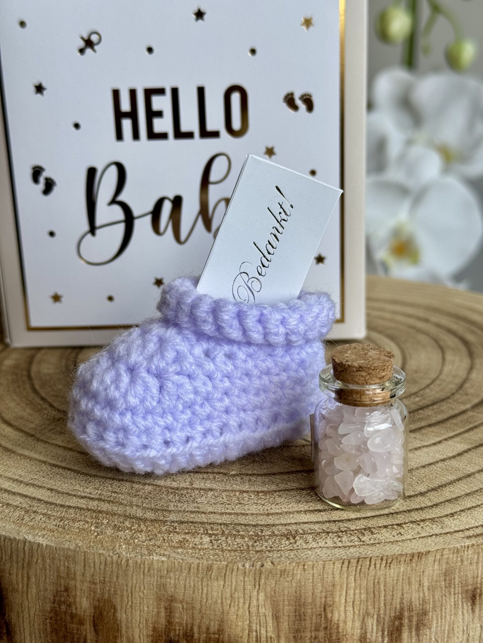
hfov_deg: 30.3
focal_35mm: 48
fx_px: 893
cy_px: 322
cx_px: 242
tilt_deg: -17.8
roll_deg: +1.8
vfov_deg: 39.7
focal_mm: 6.76
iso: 64
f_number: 1.78
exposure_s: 1/255
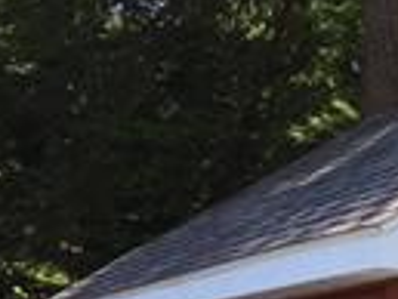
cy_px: 484
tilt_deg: +0.9
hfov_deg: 12.1
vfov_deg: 9.9
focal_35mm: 144
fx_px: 1657
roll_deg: -0.7
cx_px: 805
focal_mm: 4.15
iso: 25
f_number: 2.2
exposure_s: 1/313
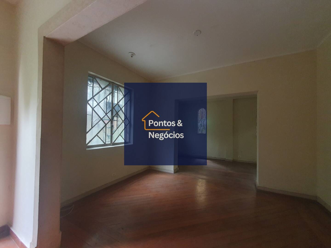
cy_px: 124
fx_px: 124
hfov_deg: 106.2
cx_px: 166
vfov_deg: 89.9
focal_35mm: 13
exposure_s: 1/30
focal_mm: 1.8
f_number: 2.2
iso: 500
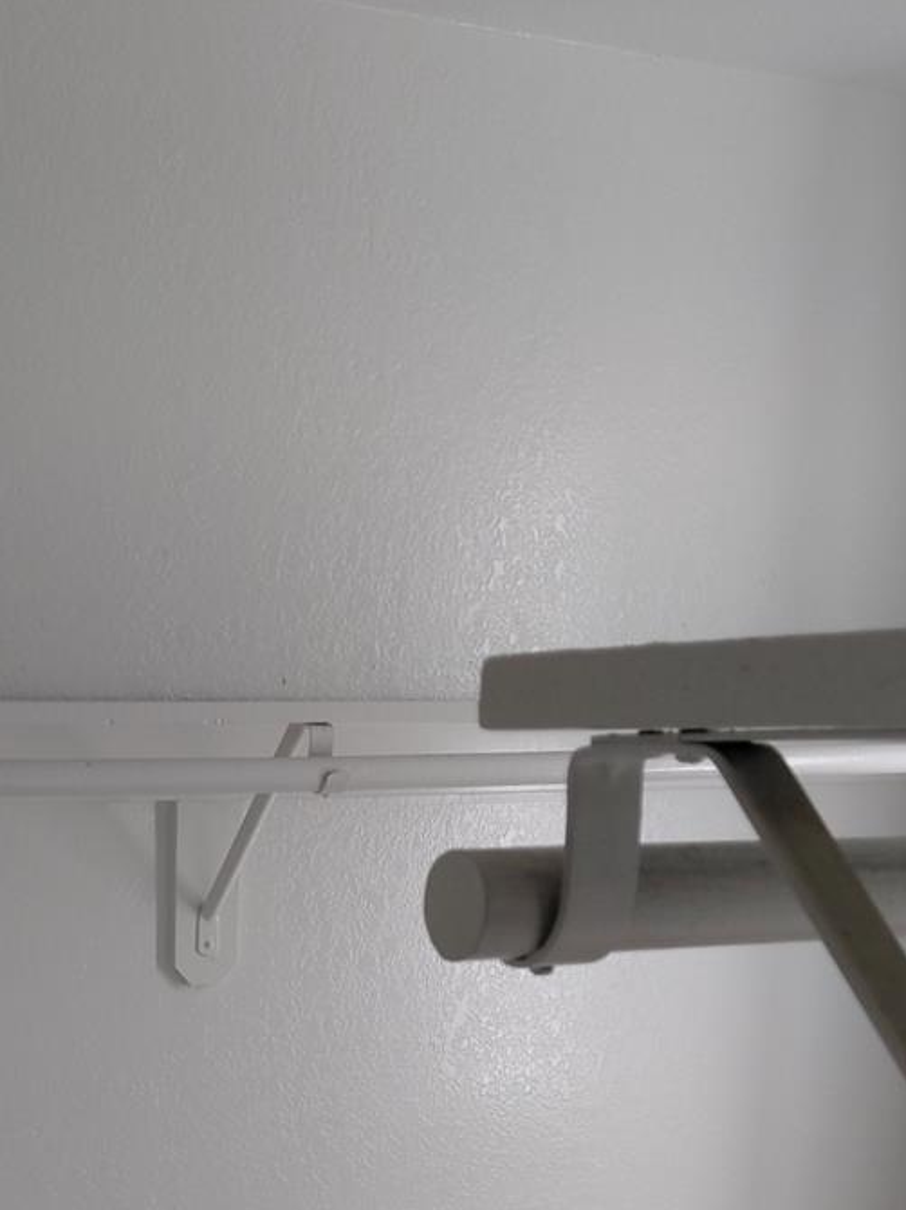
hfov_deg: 25.6
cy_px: 1308
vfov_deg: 30.9
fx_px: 1955
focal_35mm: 56
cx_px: 163
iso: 50
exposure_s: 1/120
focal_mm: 4.69
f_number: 1.8
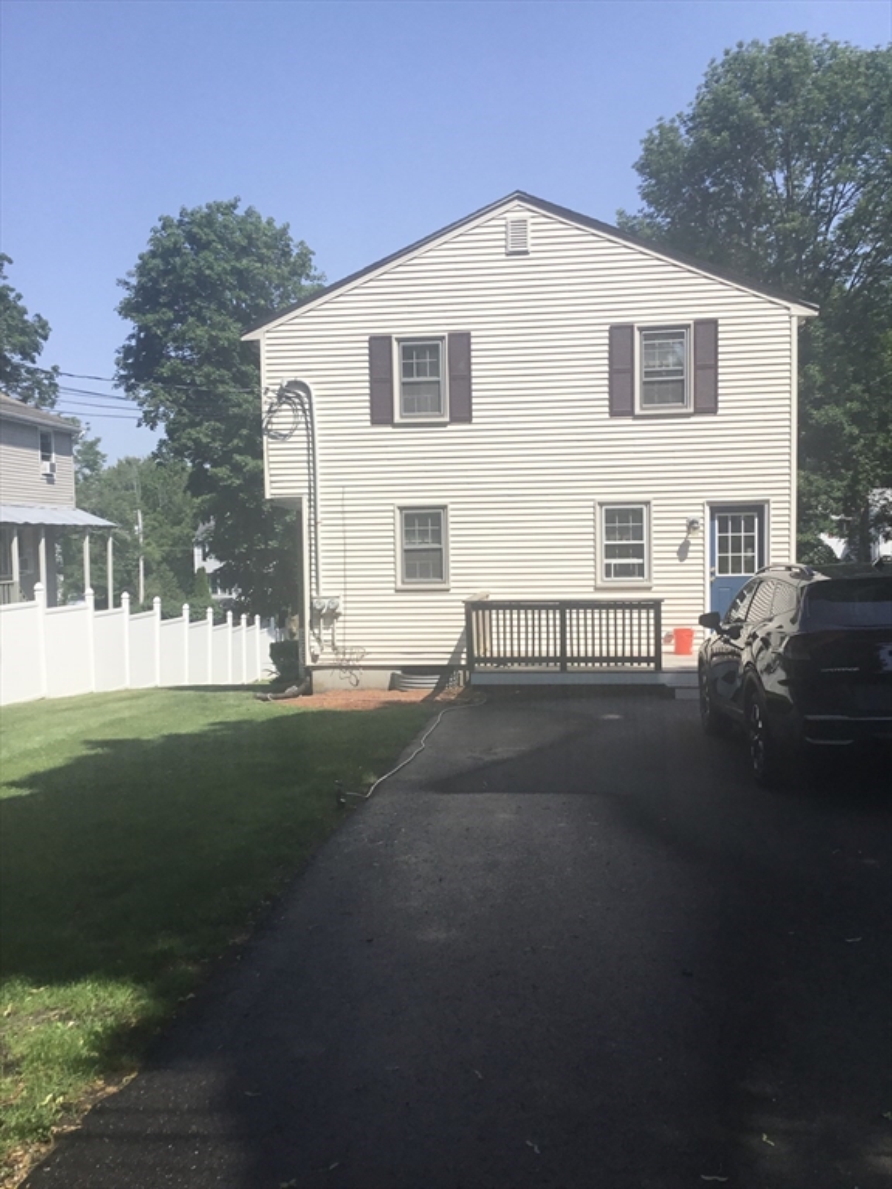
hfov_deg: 45.4
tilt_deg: -2.9
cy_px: 594
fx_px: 1065
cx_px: 446
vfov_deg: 58.4
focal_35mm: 31
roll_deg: +1.6
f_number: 2.4
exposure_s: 1/1664
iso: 25
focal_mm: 3.3
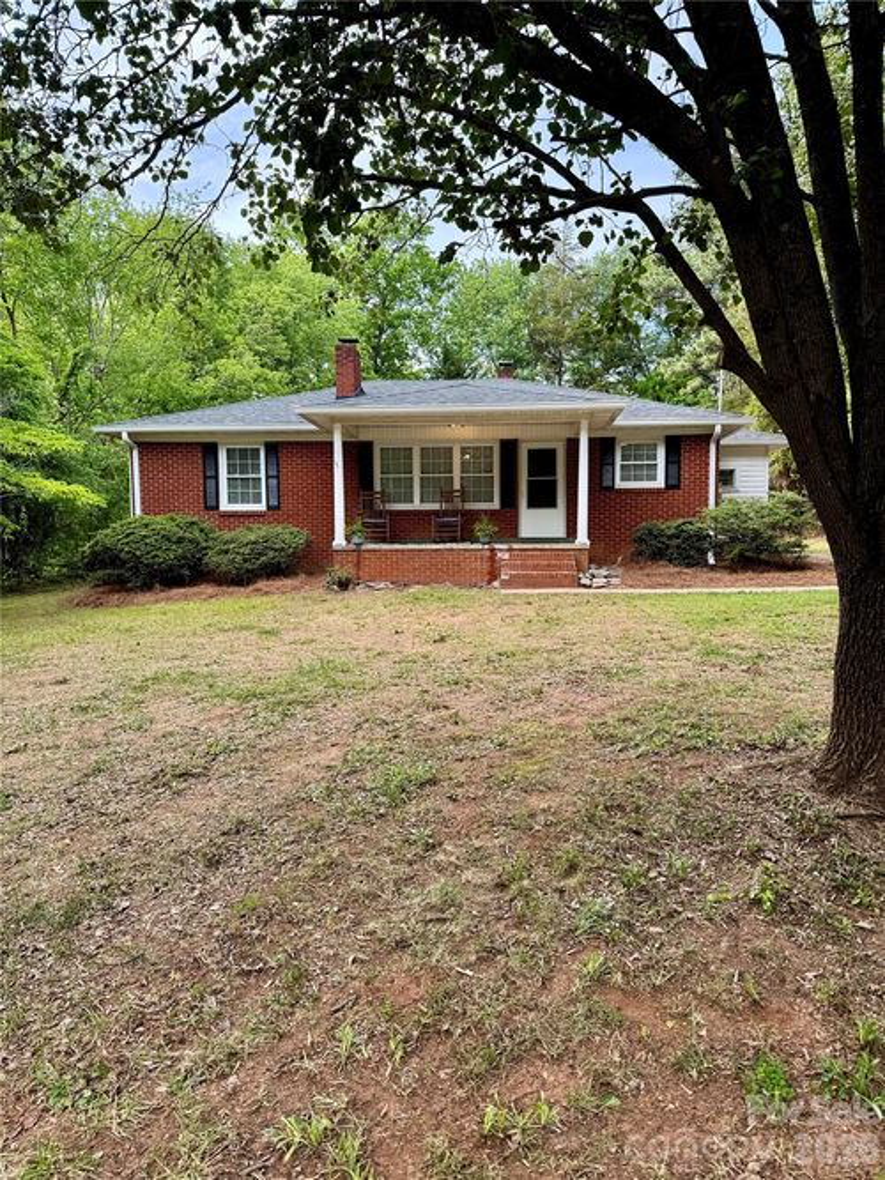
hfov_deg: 56.8
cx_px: 442
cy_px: 590
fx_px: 818
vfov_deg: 71.6
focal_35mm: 24
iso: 80
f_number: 1.78
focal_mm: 6.76
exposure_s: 1/518
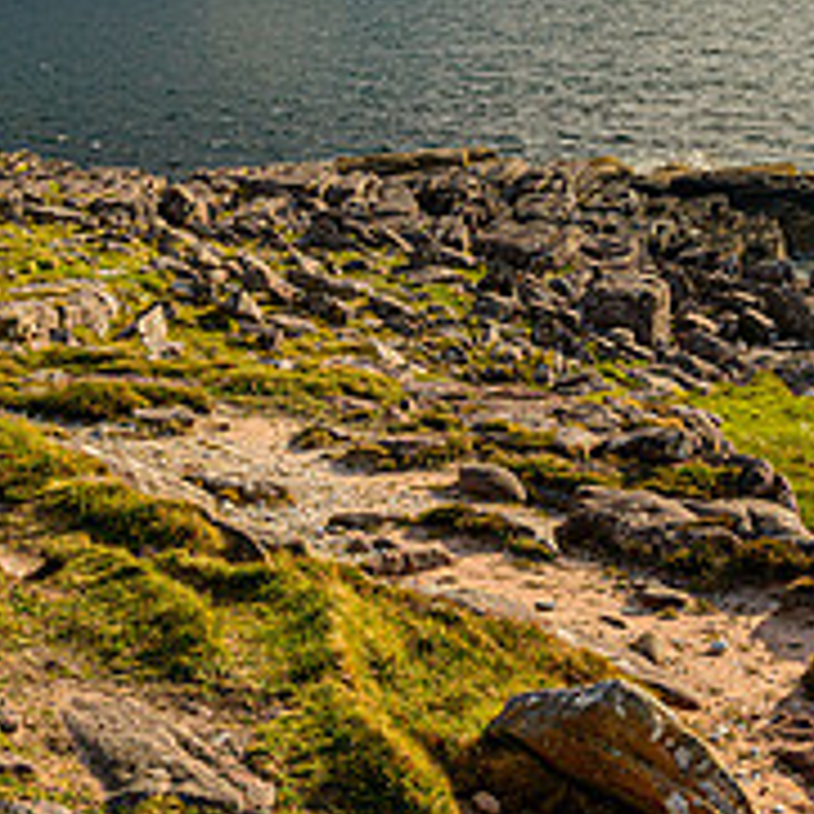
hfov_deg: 19.9
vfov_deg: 19.3
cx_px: 391
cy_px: -43
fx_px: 2315
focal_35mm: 87
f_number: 8
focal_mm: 32
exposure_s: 1/125
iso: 100
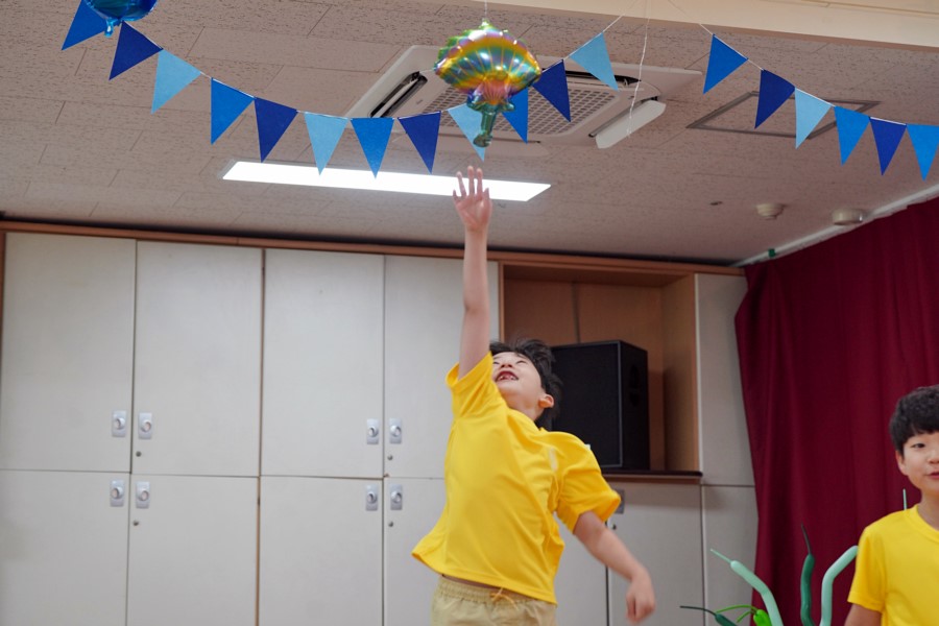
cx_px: 470
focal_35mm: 70
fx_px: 1826
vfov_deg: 19.5
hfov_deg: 28.8
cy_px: 313
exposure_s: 1/160
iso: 1250
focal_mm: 70
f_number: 4
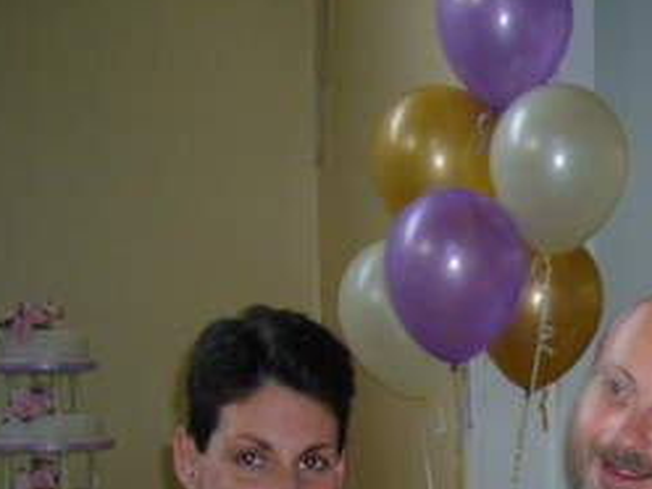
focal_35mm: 85
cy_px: 618
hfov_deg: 21.4
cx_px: 783
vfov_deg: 16.5
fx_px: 1601
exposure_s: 1/8
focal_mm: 5.4
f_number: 3
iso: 100
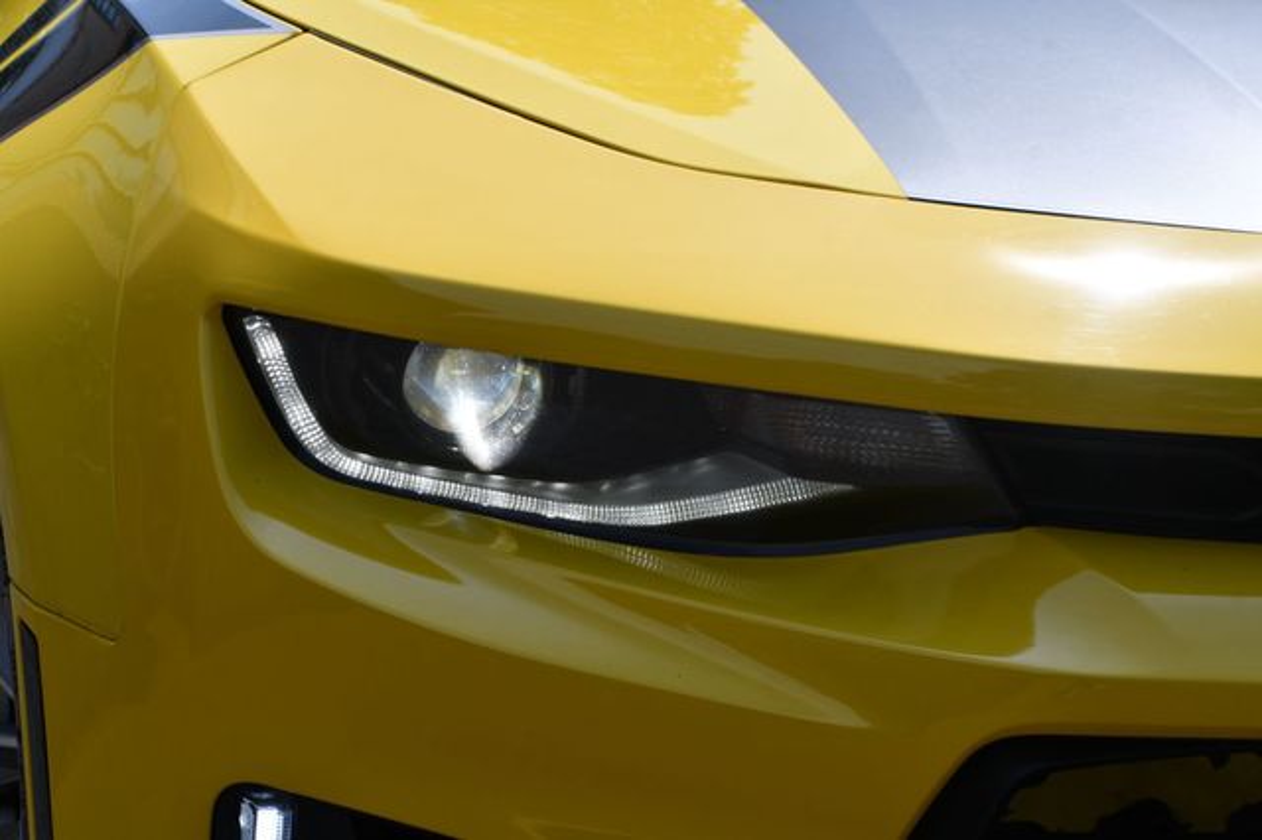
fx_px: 4099
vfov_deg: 11.7
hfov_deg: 17.5
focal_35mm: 117
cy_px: 420
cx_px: 631
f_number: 9
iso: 100
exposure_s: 1/320
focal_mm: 78
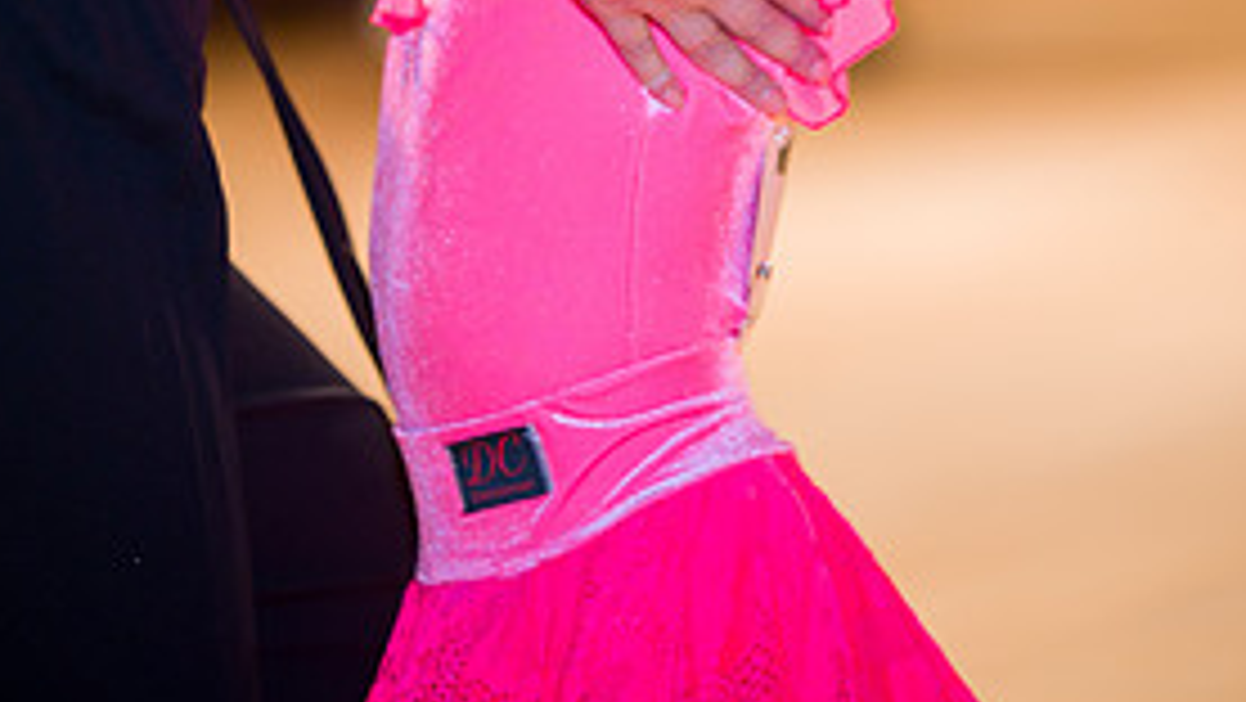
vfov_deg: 4.3
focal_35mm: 280
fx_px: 9254
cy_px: -180
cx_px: 636
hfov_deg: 7.7
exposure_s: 1/250
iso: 640
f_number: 2.8
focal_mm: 165
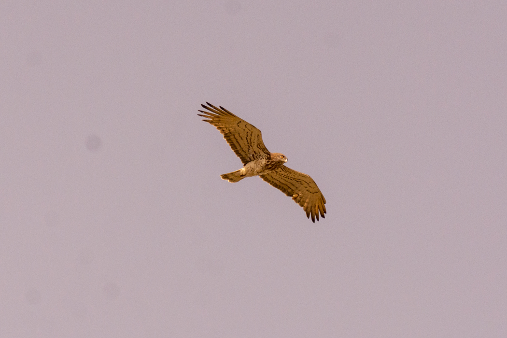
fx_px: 12674
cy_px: 169
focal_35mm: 900
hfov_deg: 2.3
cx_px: 254
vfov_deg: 1.5
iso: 640
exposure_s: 1/3200
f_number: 6.3
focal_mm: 600
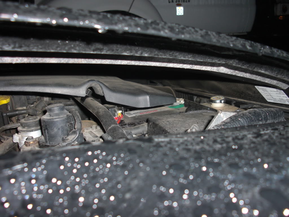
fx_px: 301
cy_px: 108
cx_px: 144
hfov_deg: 51.4
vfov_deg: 39.7
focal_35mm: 36
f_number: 2.8
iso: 100
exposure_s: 1/60
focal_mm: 6.3
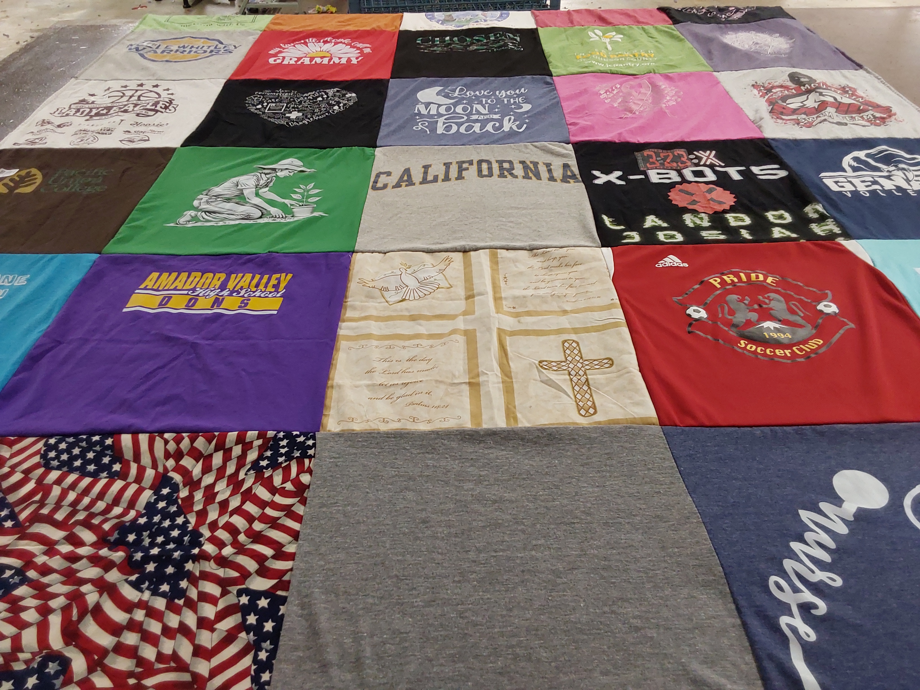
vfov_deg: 49.7
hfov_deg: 63.4
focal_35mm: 28
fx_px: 744
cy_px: 345
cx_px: 460
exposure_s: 1/60
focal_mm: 2.91
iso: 100
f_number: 1.9
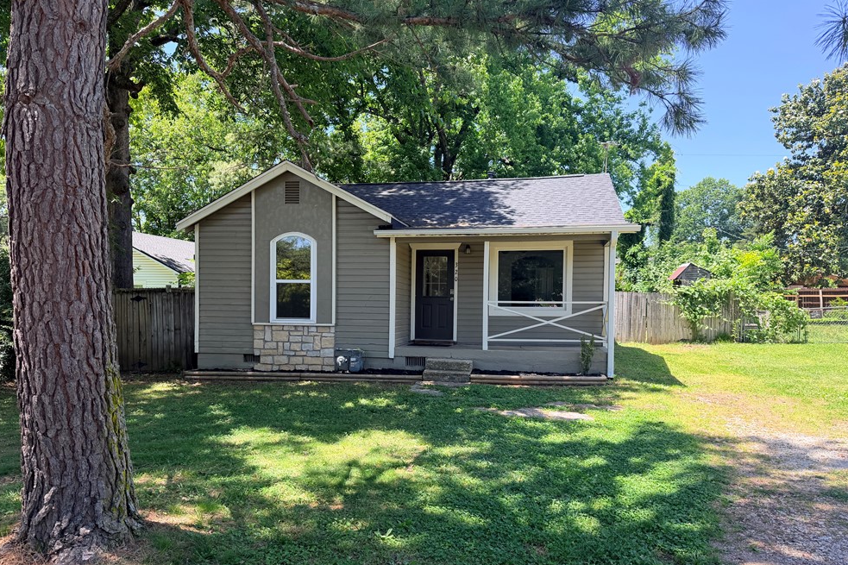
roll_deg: -0.5
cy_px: 316
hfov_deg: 69.4
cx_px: 415
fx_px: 612
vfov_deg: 49.4
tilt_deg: -1.0
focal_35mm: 26
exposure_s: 1/931
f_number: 1.78
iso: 100
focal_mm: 6.76
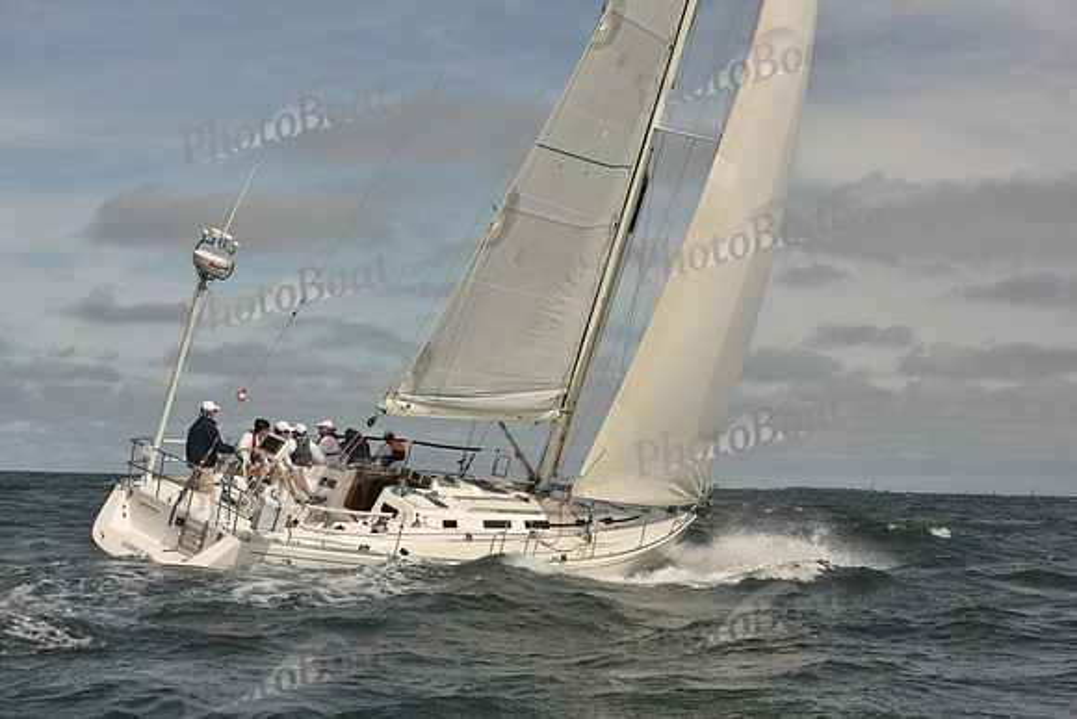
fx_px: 2095
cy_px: 360
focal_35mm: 70
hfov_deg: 28.8
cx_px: 538
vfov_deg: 19.5
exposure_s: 1/1000
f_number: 8
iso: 320
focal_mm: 70
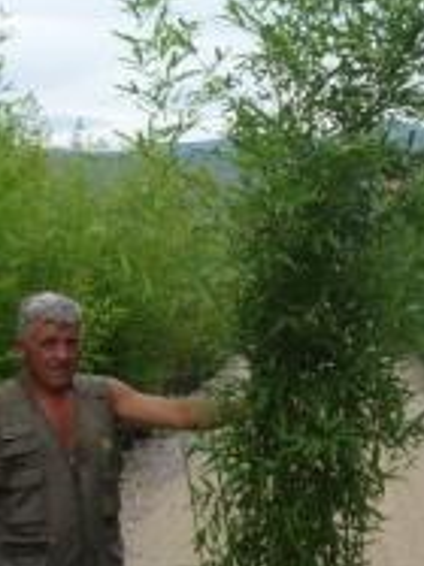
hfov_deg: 18.6
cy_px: 254
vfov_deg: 24.7
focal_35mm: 79
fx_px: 1292
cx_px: 263
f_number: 2.8
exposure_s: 1/500
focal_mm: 5.5
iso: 100
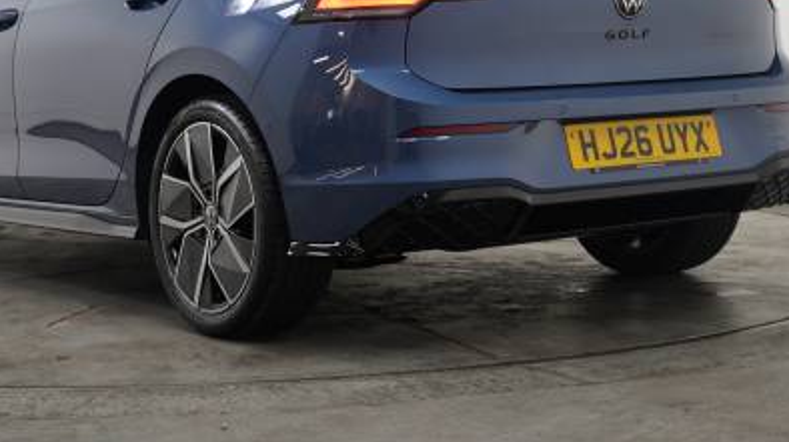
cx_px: 348
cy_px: 26
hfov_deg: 26.4
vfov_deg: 14.8
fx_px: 1680
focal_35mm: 80
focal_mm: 47.2
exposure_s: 1/160
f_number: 4
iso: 1600
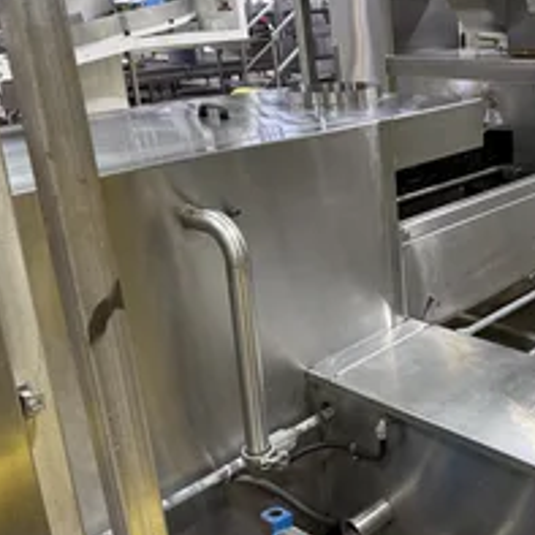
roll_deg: +2.3
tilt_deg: -19.1
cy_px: 244
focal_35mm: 43
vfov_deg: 39.1
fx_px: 752
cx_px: 456
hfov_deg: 37.2
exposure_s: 1/60
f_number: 1.78
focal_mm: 6.76
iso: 250
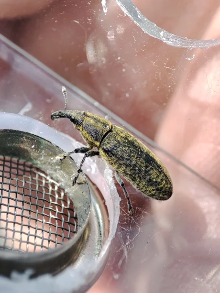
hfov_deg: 56.8
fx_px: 203
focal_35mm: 24
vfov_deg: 71.6
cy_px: 142
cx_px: 110
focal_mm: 4.03
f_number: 2.4
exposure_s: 1/828
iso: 50
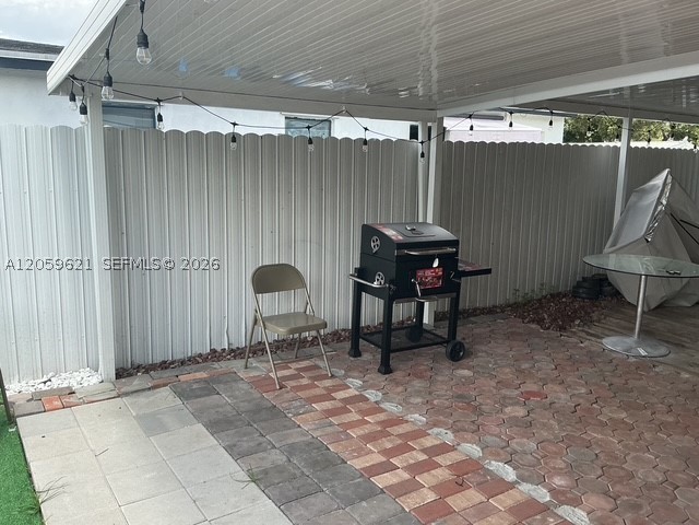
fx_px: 586
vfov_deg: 48.2
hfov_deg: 61.7
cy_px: 262
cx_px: 350
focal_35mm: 29
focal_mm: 3
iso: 25
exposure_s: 1/435
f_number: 1.8
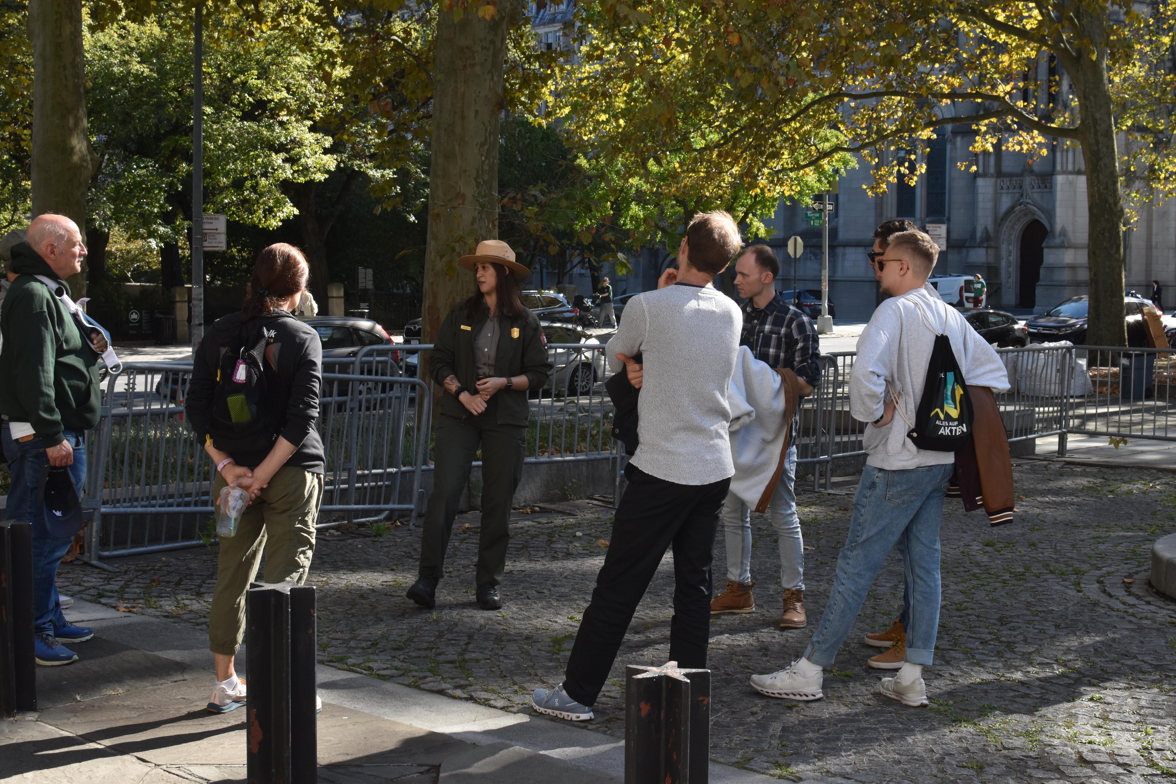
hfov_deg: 37.9
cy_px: 392
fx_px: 1715
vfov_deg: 25.8
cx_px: 588
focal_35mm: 52
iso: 400
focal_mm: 35
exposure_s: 1/200
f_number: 7.1
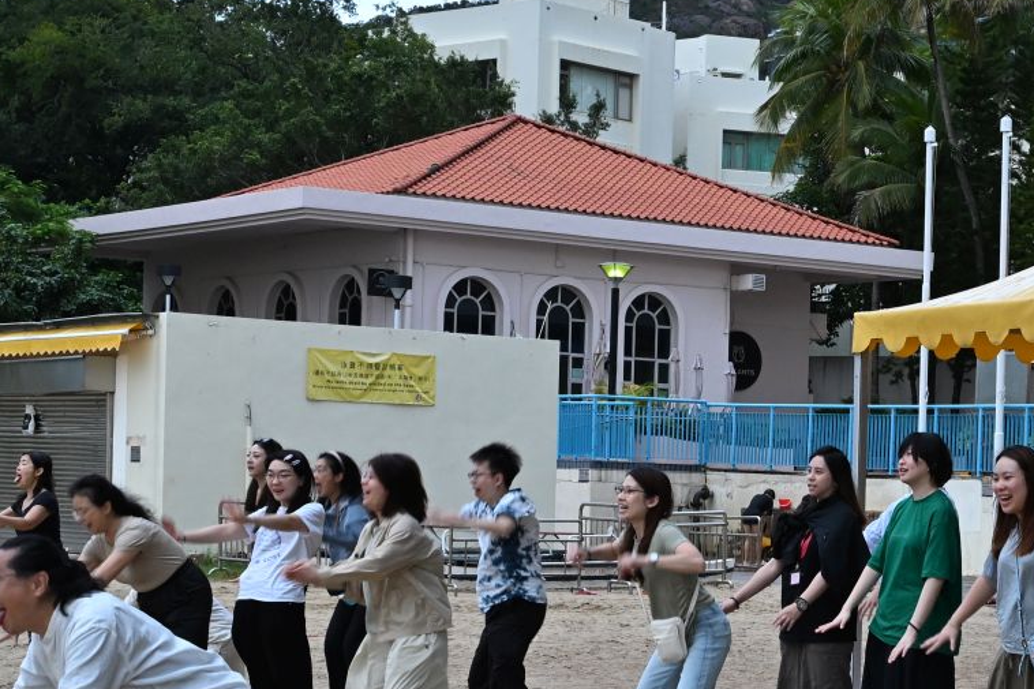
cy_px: 558
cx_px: 889
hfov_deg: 21.1
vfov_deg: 14.3
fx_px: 2728
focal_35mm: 95
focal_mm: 40
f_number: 10
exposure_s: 1/60
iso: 1600
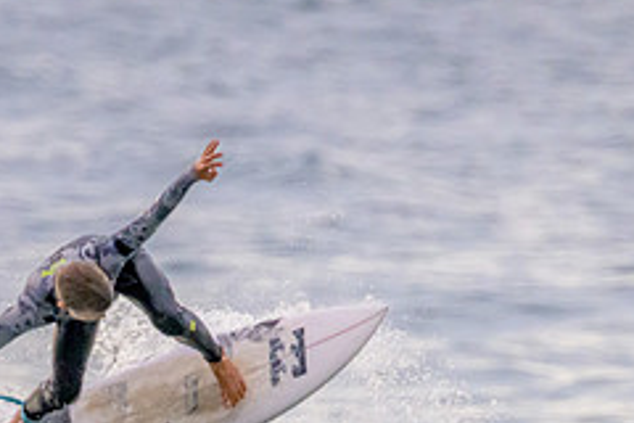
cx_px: 248
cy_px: 493
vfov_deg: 0.7
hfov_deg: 1.1
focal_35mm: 1936
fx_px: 34092
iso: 9000
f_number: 11
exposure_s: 1/2000
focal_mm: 800
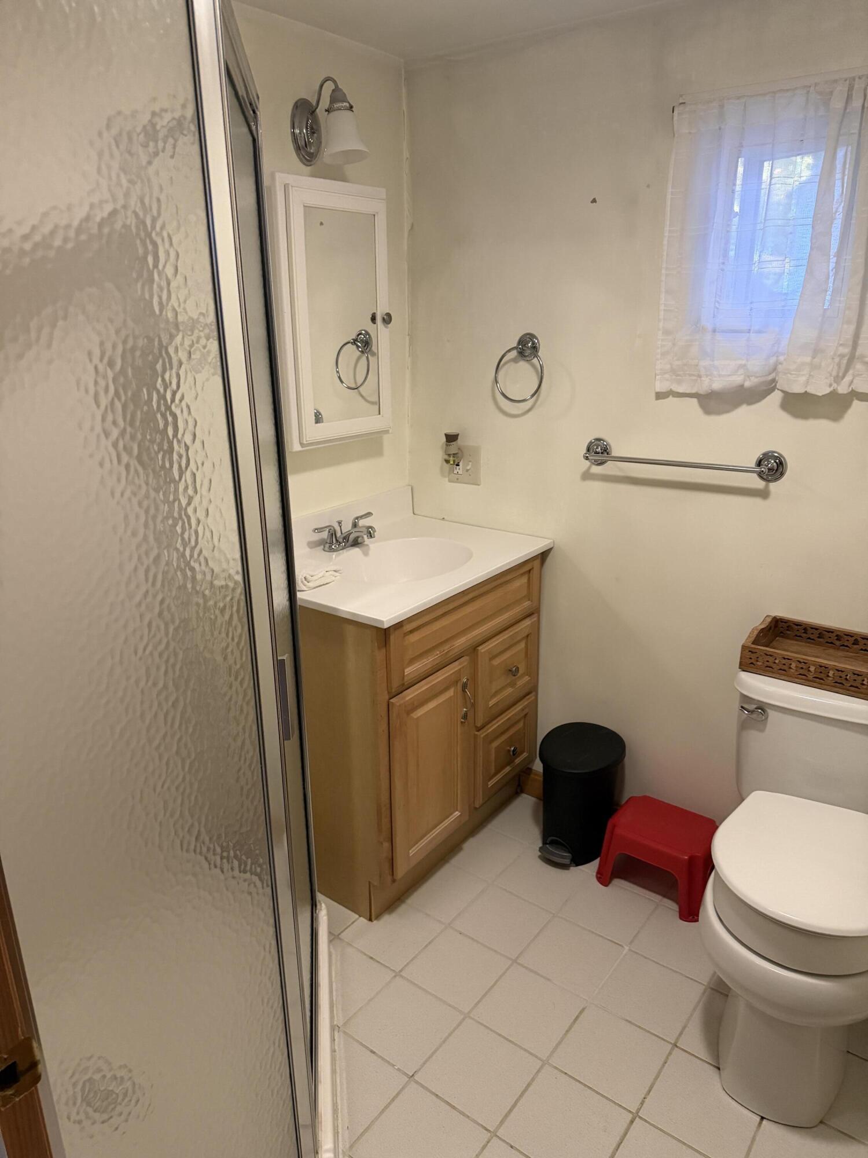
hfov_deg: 56.8
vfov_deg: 71.6
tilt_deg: -18.3
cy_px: 579
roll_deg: +1.1
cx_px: 434
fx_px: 802
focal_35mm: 24
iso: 500
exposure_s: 1/60
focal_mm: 6.76
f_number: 1.78
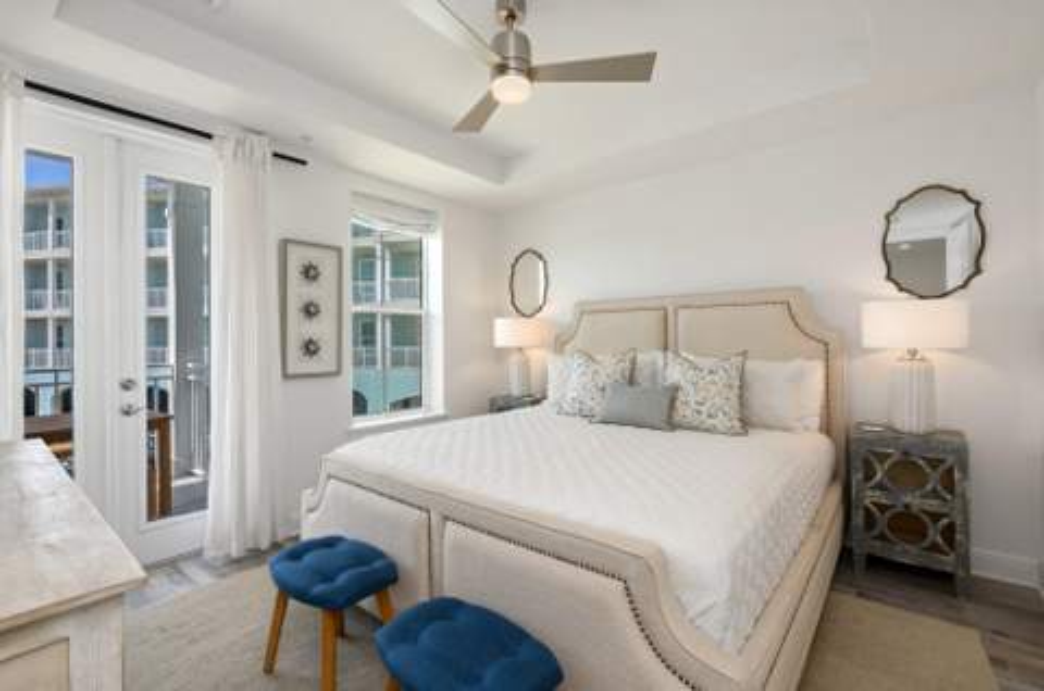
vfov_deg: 73.5
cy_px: 346
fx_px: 463
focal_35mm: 16
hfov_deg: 96.8
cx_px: 522
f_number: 9
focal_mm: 16
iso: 250
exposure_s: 1/30
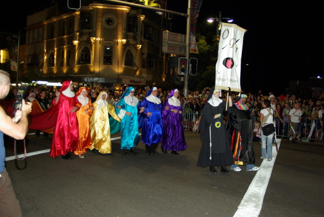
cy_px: 113
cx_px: 170
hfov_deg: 45.8
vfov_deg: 31.5
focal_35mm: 43
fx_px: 383
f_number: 4
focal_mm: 25
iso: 400
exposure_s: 1/30
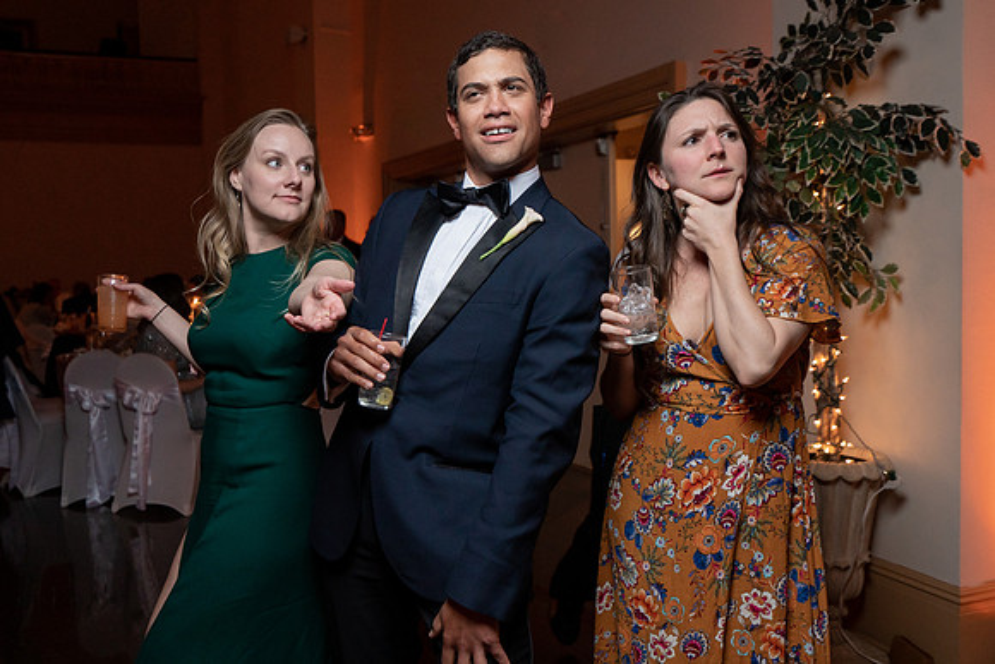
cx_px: 483
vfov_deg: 36.1
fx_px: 1019
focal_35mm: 37
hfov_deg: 52.0
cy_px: 333
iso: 2000
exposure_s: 1/200
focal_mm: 35
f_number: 4
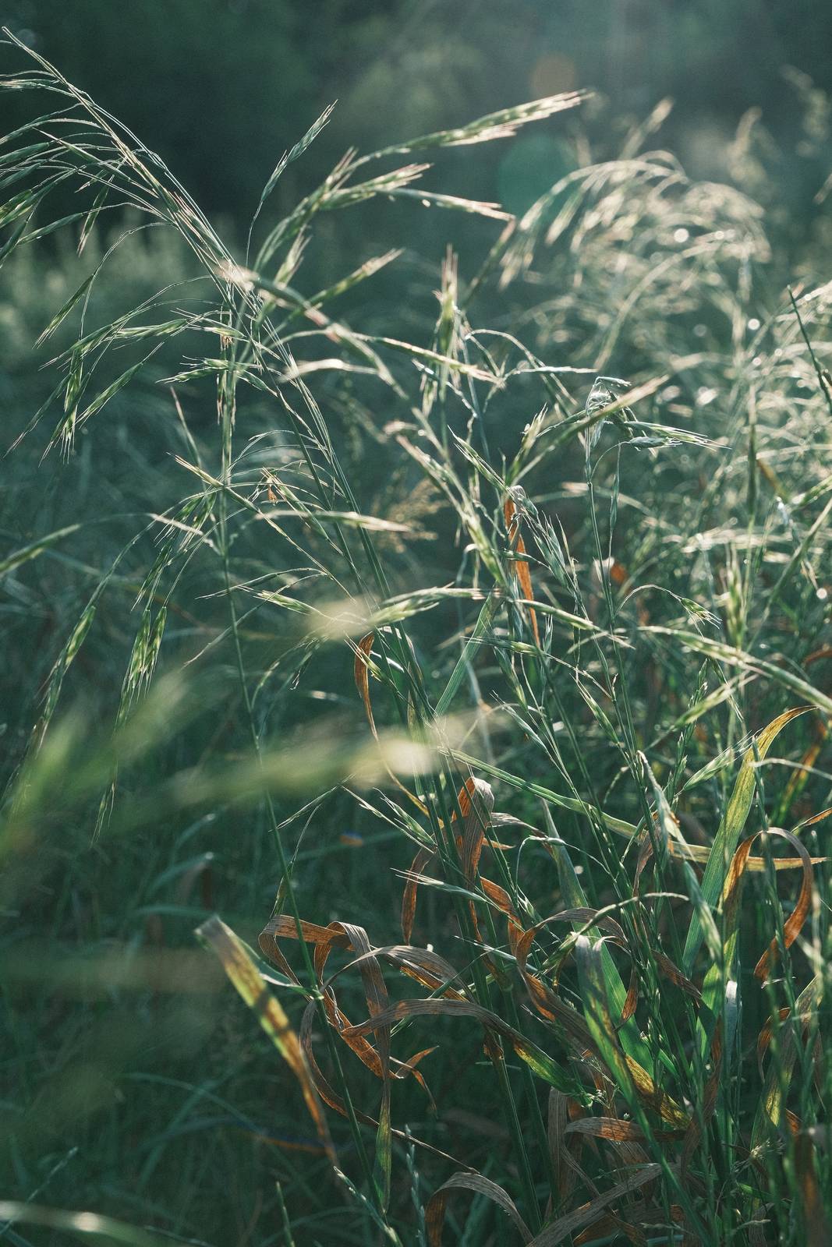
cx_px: 416
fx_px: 1871
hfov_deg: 25.1
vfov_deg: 36.9
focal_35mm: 54
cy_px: 624
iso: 640
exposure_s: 1/350
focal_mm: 35.8
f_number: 5.6
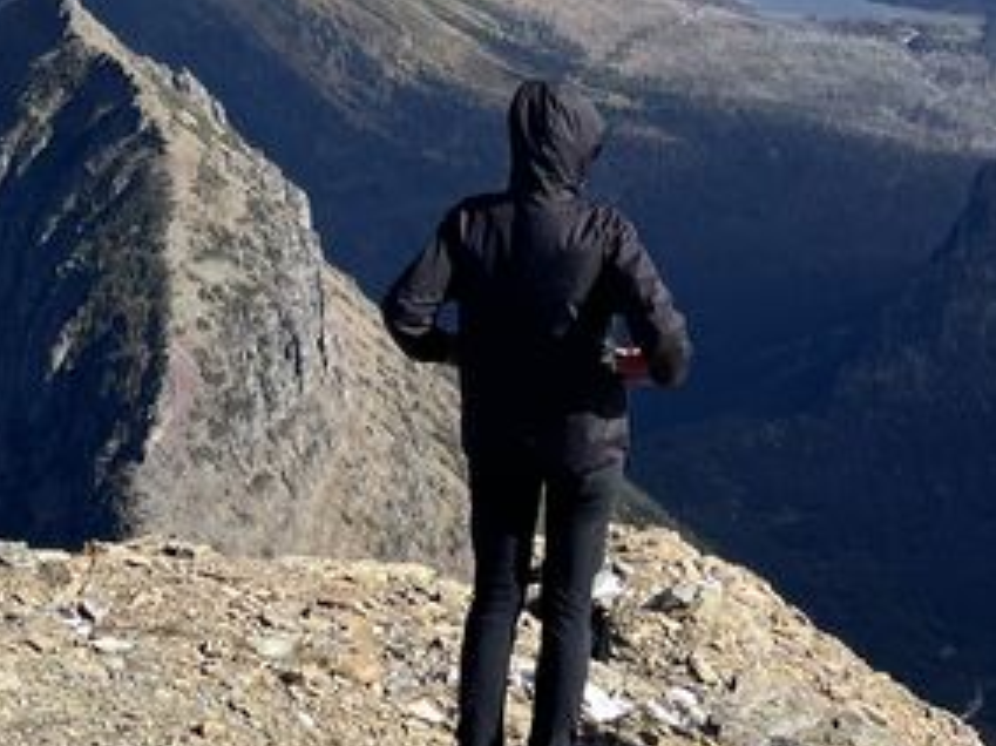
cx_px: 310
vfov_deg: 14.7
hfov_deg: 20.8
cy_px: -341
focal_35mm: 94
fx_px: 2703
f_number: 1.6
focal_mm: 4.2
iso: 32
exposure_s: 1/4292
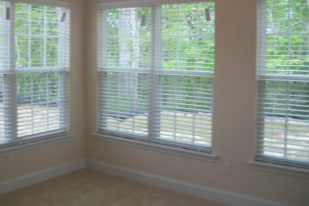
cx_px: 119
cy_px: 65
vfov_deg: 30.2
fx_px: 377
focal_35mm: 44
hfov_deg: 44.2
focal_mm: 5.7
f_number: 2.9
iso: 80
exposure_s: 1/30
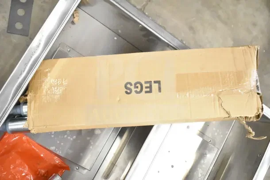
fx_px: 315
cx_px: 135
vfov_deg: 31.9
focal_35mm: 42
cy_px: 90
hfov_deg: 46.4
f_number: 4.2
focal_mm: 28
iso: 4500
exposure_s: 1/50
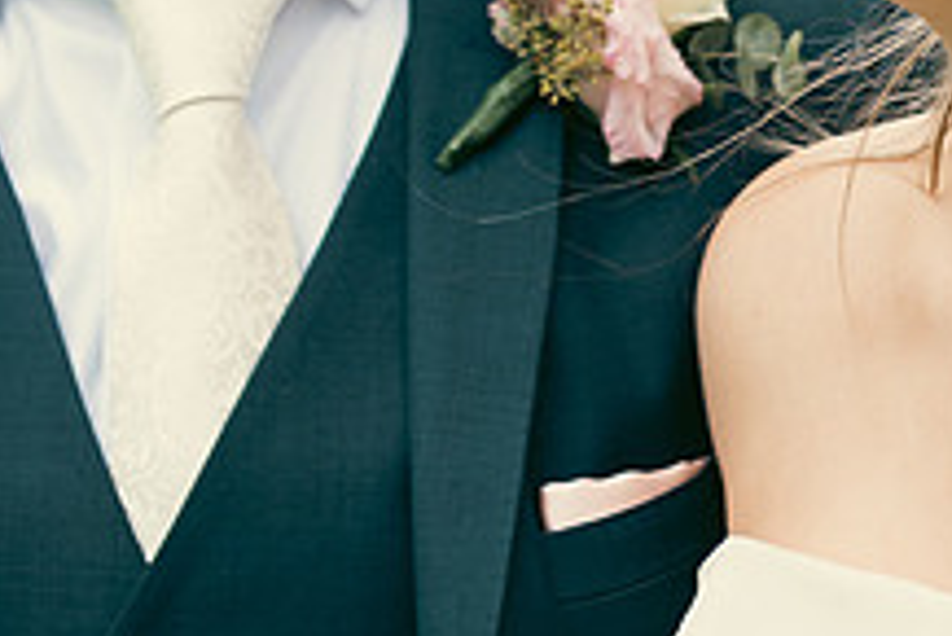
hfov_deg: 4.5
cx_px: 461
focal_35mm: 454
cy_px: -156
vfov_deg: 3.0
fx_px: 12013
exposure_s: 1/320
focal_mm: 170
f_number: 3.5
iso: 160
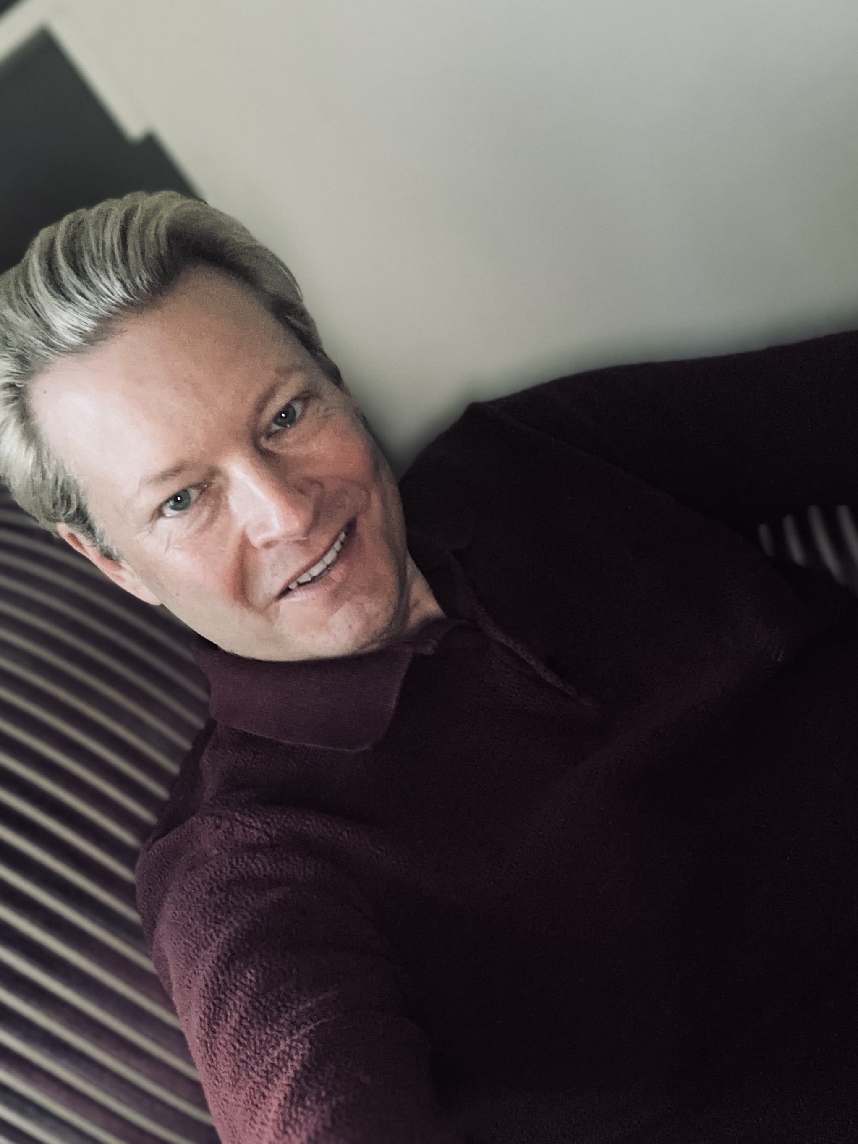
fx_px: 1124
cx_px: 387
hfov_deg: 41.7
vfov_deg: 53.9
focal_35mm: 34
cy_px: 617
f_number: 1.9
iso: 200
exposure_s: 1/25
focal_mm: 2.69
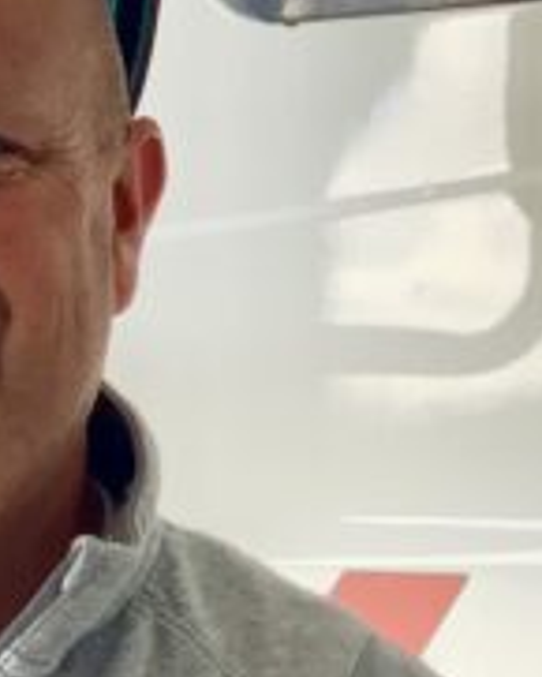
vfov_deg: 6.7
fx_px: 5750
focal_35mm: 287
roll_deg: +0.5
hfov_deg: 5.4
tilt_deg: -2.9
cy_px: 774
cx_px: 161
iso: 20
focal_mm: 6
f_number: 2.4
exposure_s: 1/122
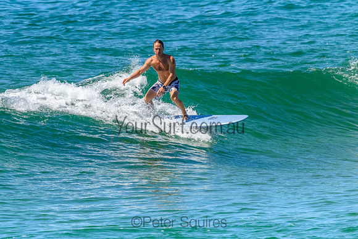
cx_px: 124
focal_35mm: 1101
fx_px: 10947
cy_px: 101
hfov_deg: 1.9
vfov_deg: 1.3
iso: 1400
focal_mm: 800
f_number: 11
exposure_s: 1/2000
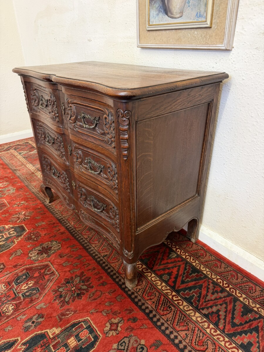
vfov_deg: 71.6
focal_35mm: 24
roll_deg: -0.1
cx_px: 132
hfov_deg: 56.8
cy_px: 176
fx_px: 244
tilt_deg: -28.0
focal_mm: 6.76
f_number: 1.78
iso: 250
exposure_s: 1/50
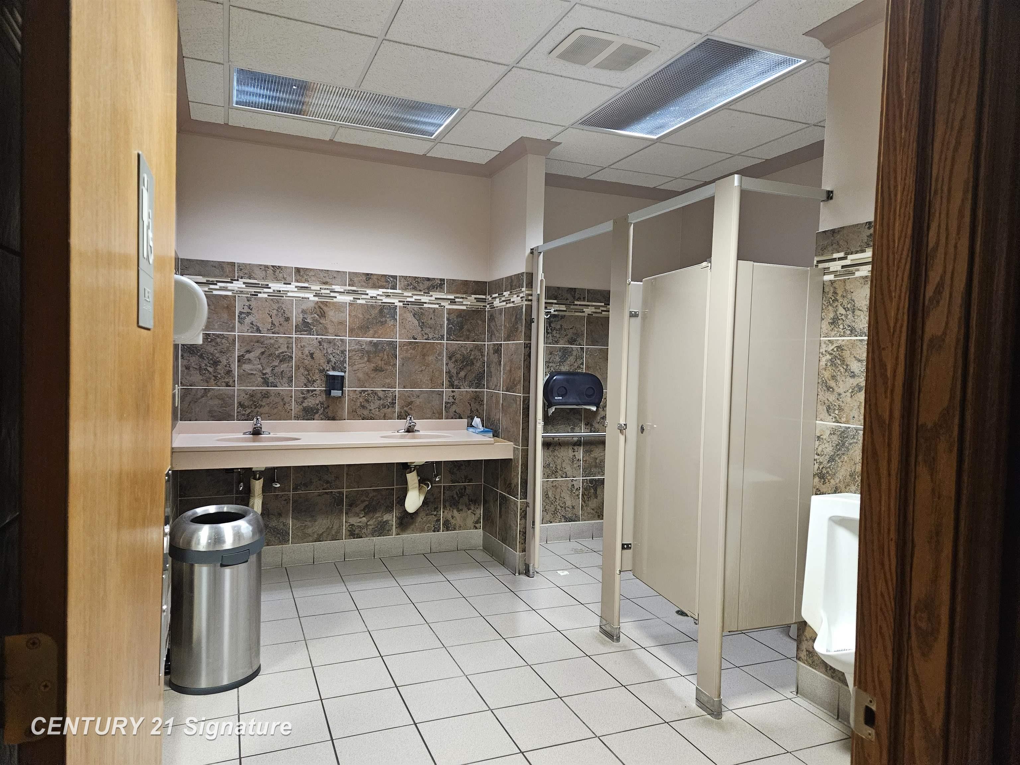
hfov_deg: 73.9
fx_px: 678
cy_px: 382
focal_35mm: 23
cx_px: 510
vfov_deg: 58.9
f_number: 1.8
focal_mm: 5.4
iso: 640
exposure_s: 1/60
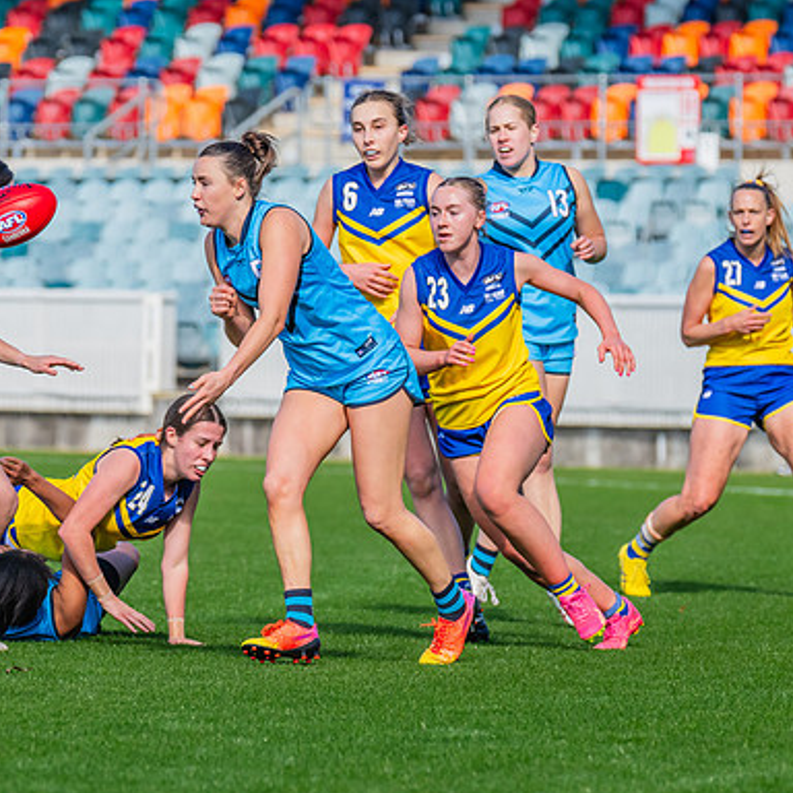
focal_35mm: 436
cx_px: 231
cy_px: 448
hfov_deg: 4.0
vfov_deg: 4.0
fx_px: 11300
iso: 800
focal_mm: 290
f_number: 8
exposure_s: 1/1250
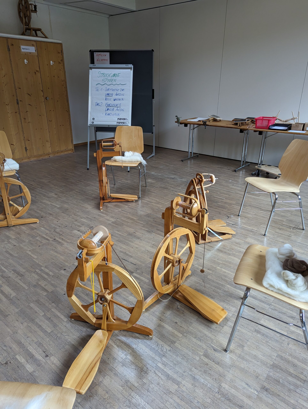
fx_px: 284
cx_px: 154
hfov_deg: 56.9
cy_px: 204
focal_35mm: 24
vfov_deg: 71.5
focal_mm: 6.81
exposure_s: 1/75
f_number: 1.85
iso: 118
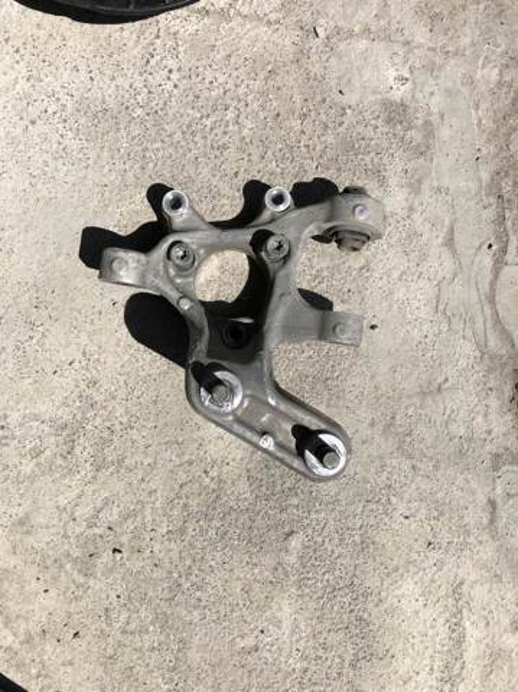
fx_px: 560
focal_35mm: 28
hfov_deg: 49.7
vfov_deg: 63.5
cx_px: 259
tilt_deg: -85.1
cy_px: 346
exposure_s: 1/3436
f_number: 1.8
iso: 25
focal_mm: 4
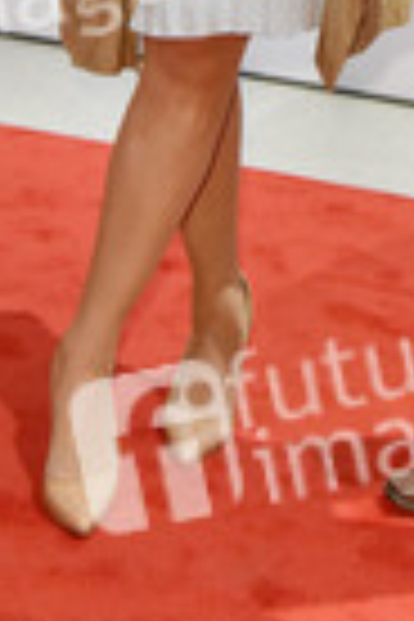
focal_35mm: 110
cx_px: 432
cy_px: -248
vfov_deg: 17.2
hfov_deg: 12.3
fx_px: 1897
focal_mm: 38
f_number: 5.6
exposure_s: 1/160
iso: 2500
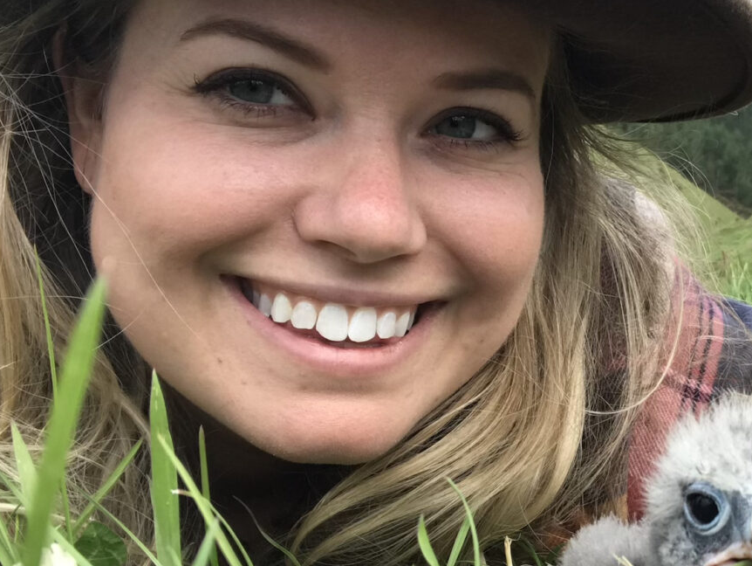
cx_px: 591
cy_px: 322
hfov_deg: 32.9
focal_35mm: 57
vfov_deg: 25.7
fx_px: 1239
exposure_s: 1/296
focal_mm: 2.87
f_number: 2.2
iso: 25
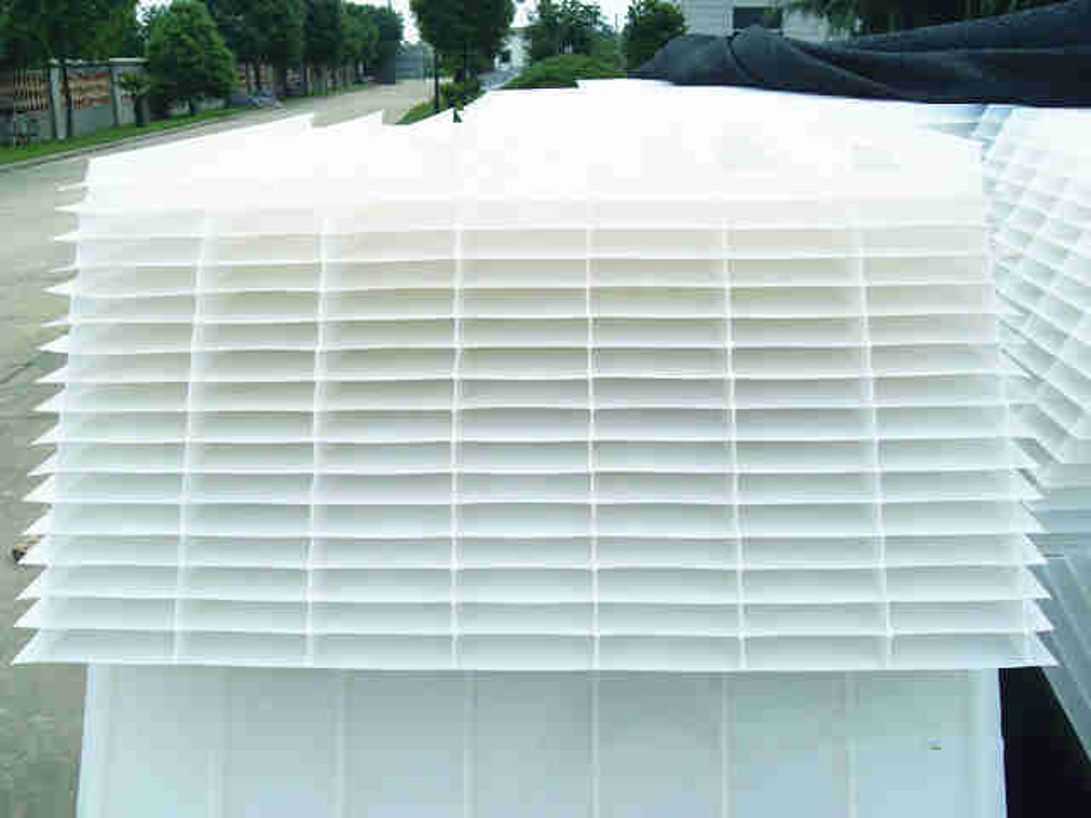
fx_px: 1103
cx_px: 546
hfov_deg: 52.6
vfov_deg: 40.7
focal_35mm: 35
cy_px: 409
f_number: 7
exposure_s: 1/350
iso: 80
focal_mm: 6.3
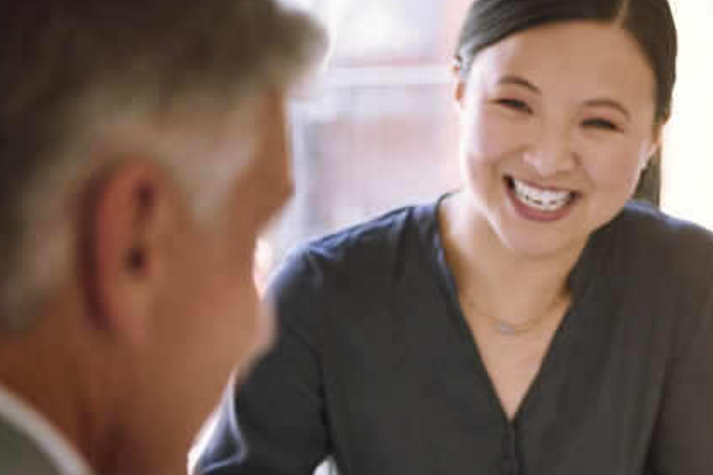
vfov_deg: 8.0
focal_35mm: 172
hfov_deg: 11.7
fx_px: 3406
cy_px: 394
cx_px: 843
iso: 500
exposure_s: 1/160
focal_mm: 70
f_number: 2.8
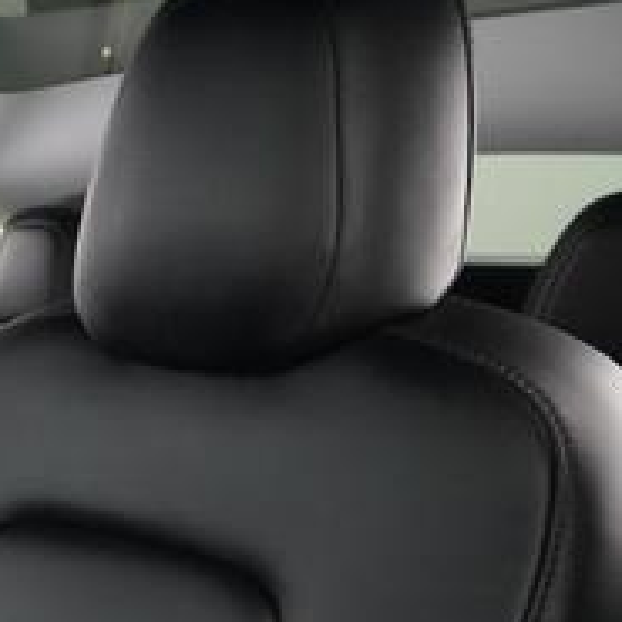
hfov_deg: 24.0
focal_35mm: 50
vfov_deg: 31.4
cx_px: -387
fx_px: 1016
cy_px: 625
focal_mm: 17
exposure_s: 1/60
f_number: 4
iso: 12800
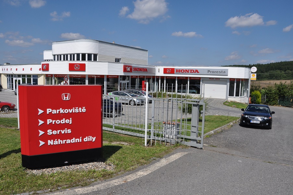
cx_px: 146
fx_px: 220
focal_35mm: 27
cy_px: 98
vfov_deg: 47.8
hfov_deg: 67.4
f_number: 9
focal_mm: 18
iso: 400
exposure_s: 1/1600
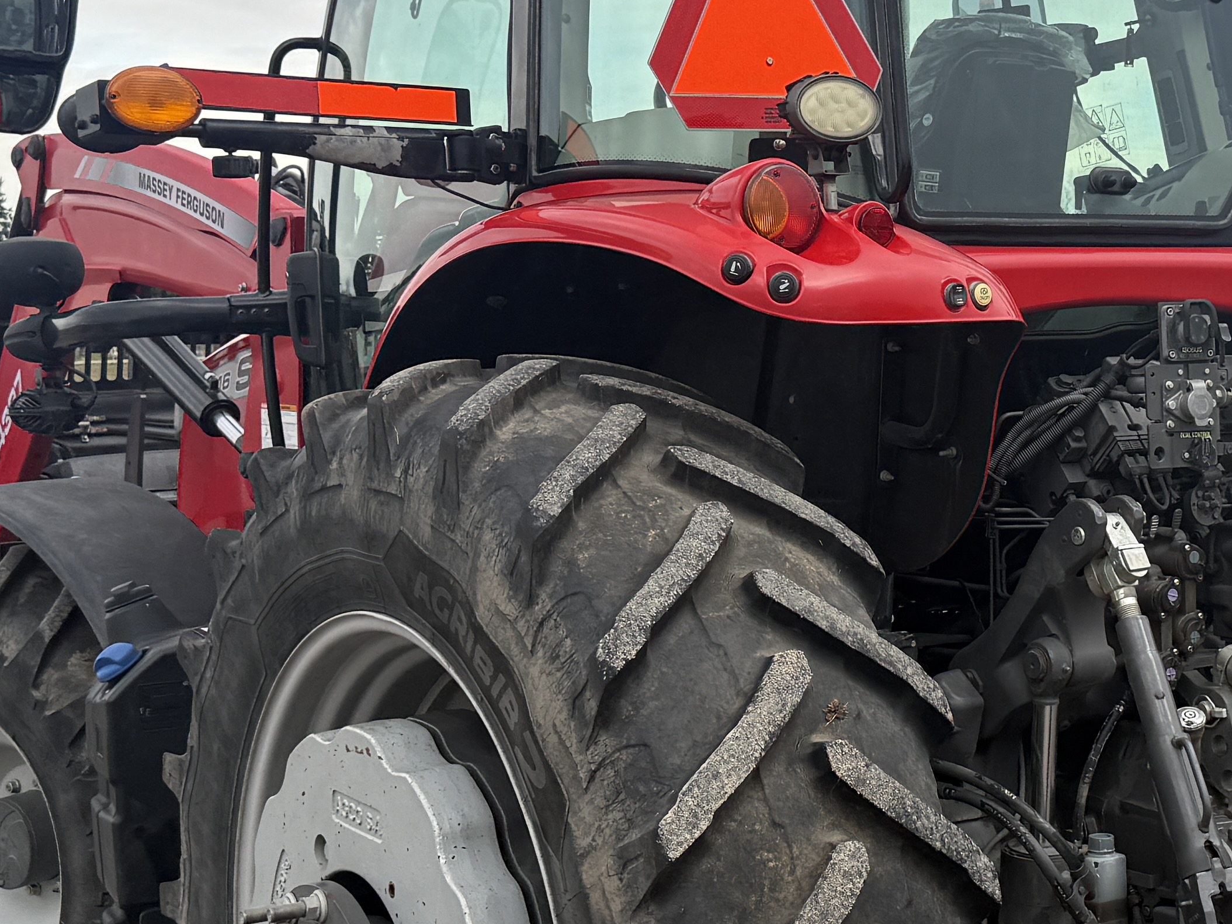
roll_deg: +2.1
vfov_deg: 22.6
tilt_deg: -0.2
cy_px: 433
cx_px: 930
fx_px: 2314
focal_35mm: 65
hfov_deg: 29.3
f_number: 1.78
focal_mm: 6.76
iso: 80
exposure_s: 1/1493
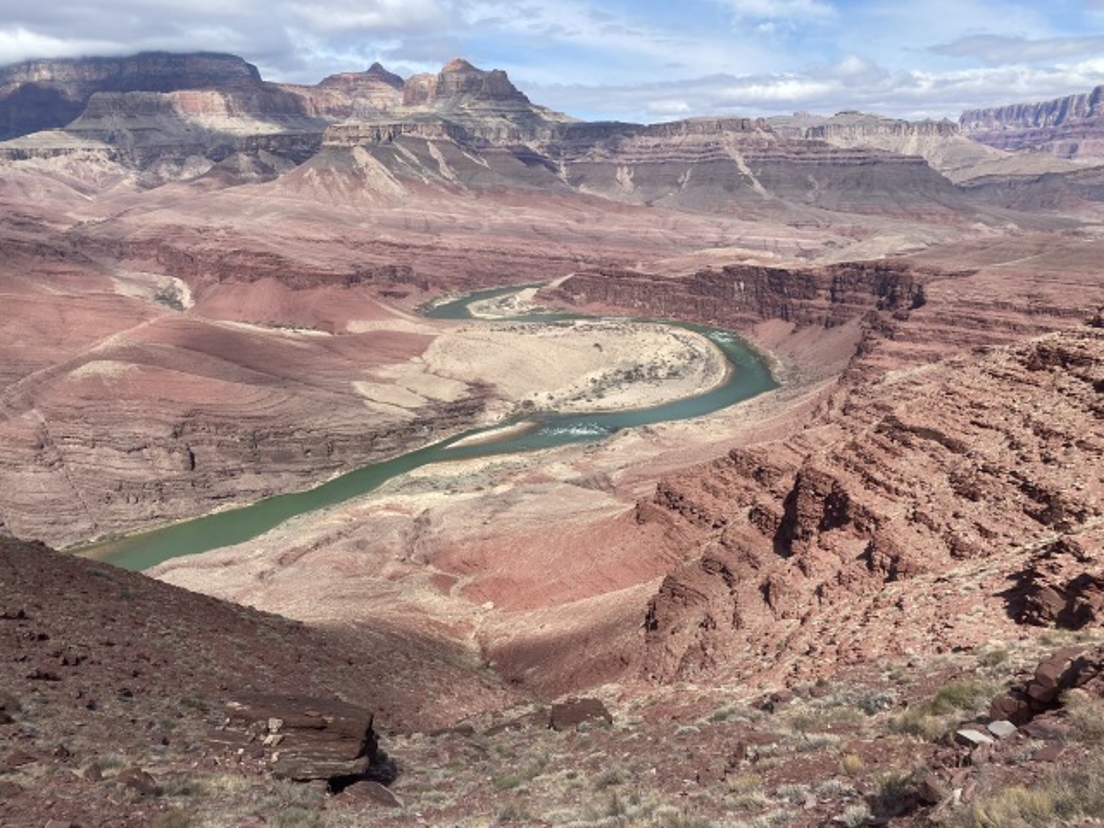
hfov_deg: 67.3
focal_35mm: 26
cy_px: 414
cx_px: 552
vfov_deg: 53.1
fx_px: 829
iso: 32
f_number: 1.8
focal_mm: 4.25
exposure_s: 1/3205
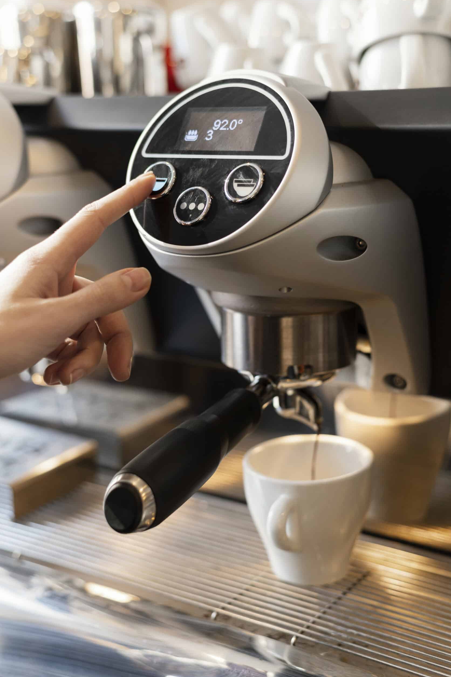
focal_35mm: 51
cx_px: 225
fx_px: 958
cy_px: 333
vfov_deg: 38.9
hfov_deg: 26.5
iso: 400
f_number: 2.2
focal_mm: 50
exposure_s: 1/160
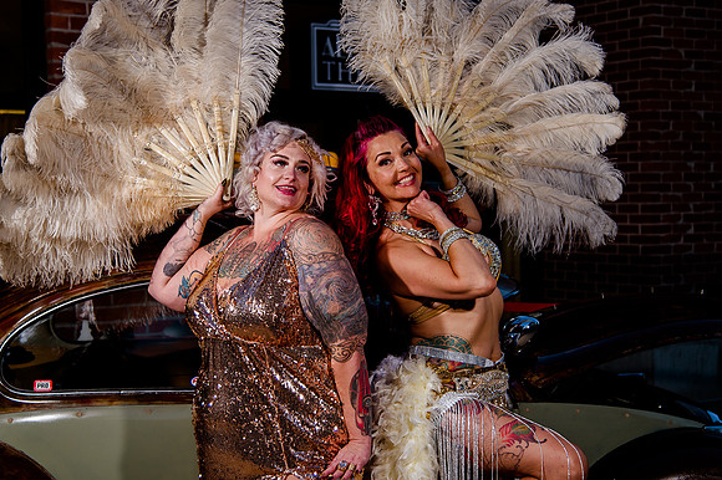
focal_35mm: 65
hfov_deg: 30.8
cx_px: 360
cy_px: 208
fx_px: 1311
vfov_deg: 20.8
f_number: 4
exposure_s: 1/320
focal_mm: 55
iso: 640
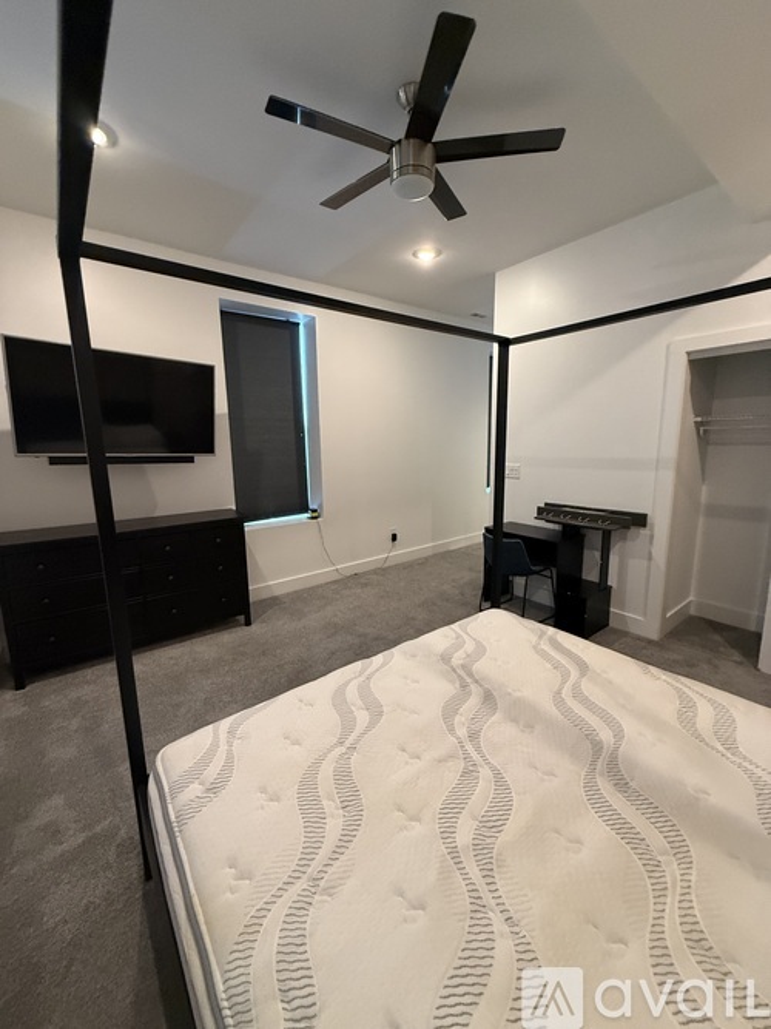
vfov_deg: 102.1
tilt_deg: -8.8
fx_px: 416
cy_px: 514
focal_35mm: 14
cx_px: 386
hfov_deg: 85.7
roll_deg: +0.7
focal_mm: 2.22
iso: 500
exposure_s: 1/60
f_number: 2.2
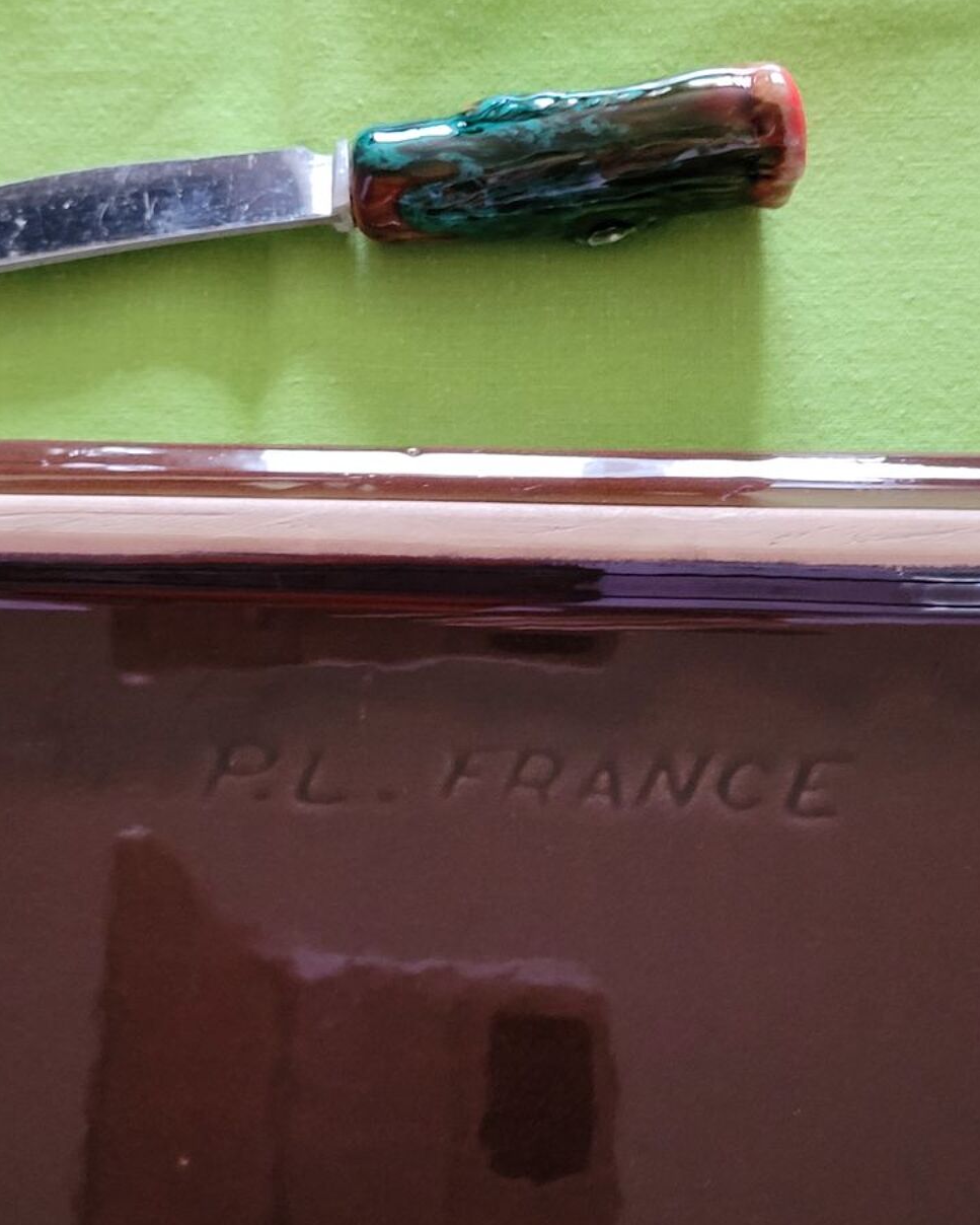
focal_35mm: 28
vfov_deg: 62.2
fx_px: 1015
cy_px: 593
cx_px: 487
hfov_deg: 51.5
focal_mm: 5.4
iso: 500
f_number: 1.8
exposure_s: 1/33
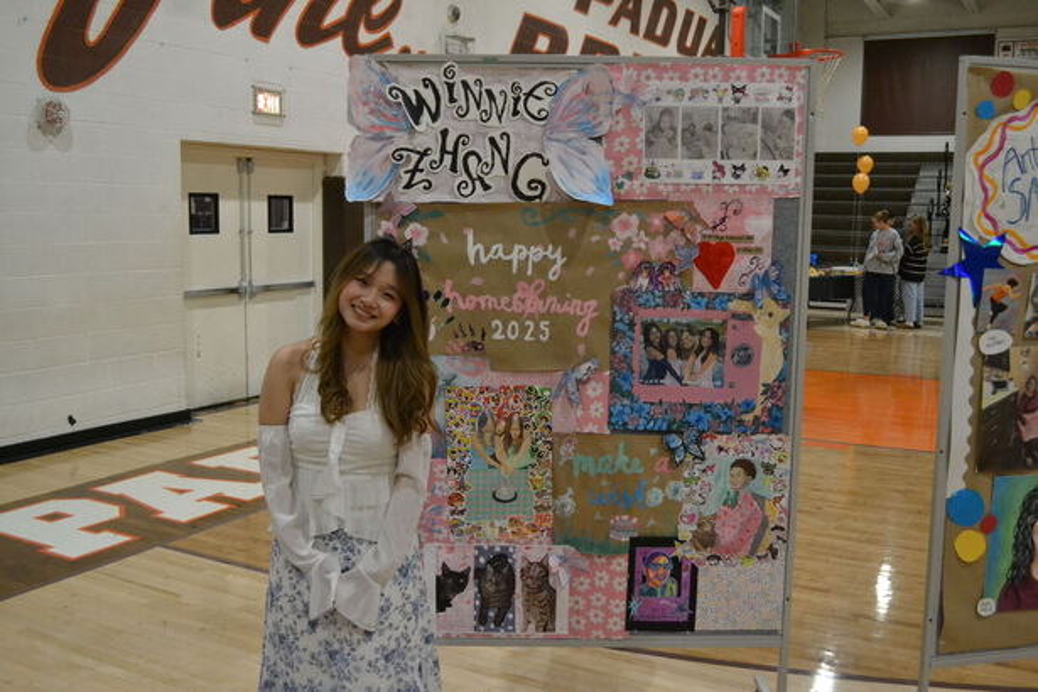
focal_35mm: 36
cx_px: 519
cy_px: 346
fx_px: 1038
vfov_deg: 36.9
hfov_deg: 53.1
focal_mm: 24
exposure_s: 1/500
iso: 3200
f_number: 4
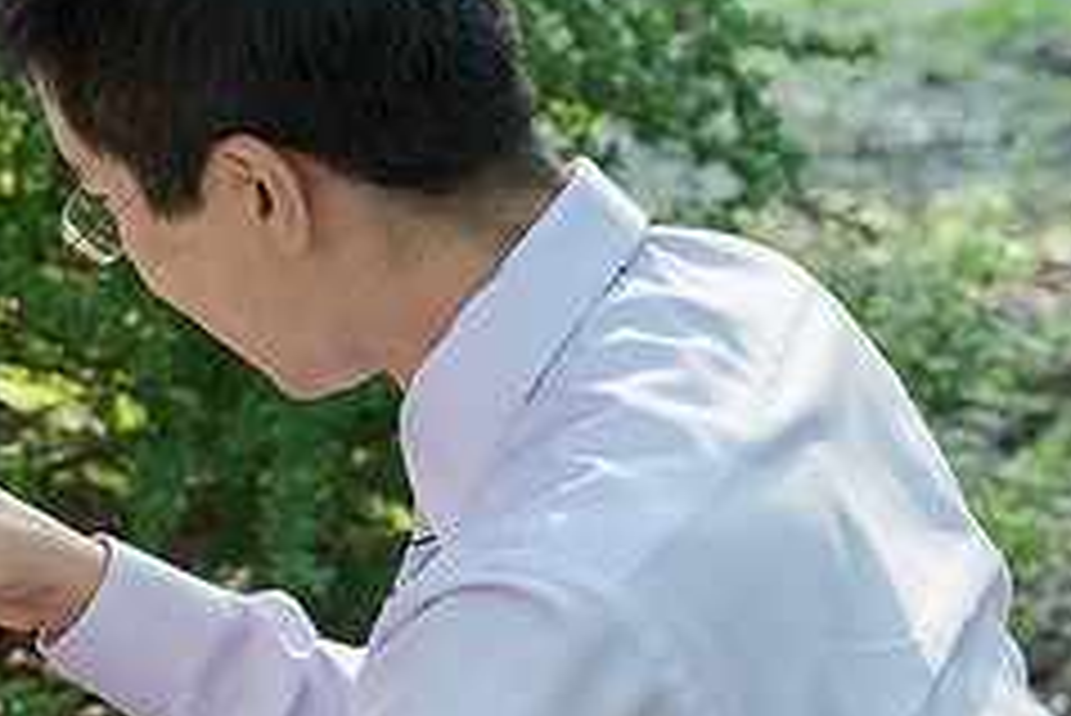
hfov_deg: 12.7
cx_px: -251
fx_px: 4673
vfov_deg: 8.8
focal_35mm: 157
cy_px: 281
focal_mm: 58
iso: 1000
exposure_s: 1/400
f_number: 4.5
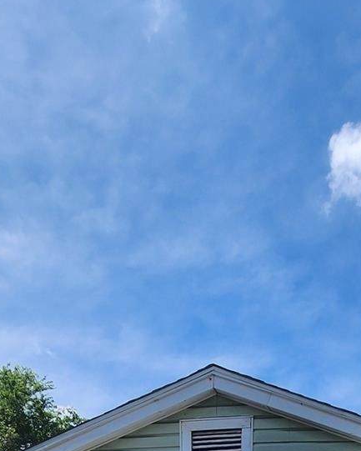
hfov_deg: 39.6
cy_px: 620
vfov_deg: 32.8
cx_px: 287
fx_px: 481
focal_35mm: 36
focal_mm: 2.2
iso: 50
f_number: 2.2
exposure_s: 1/2038
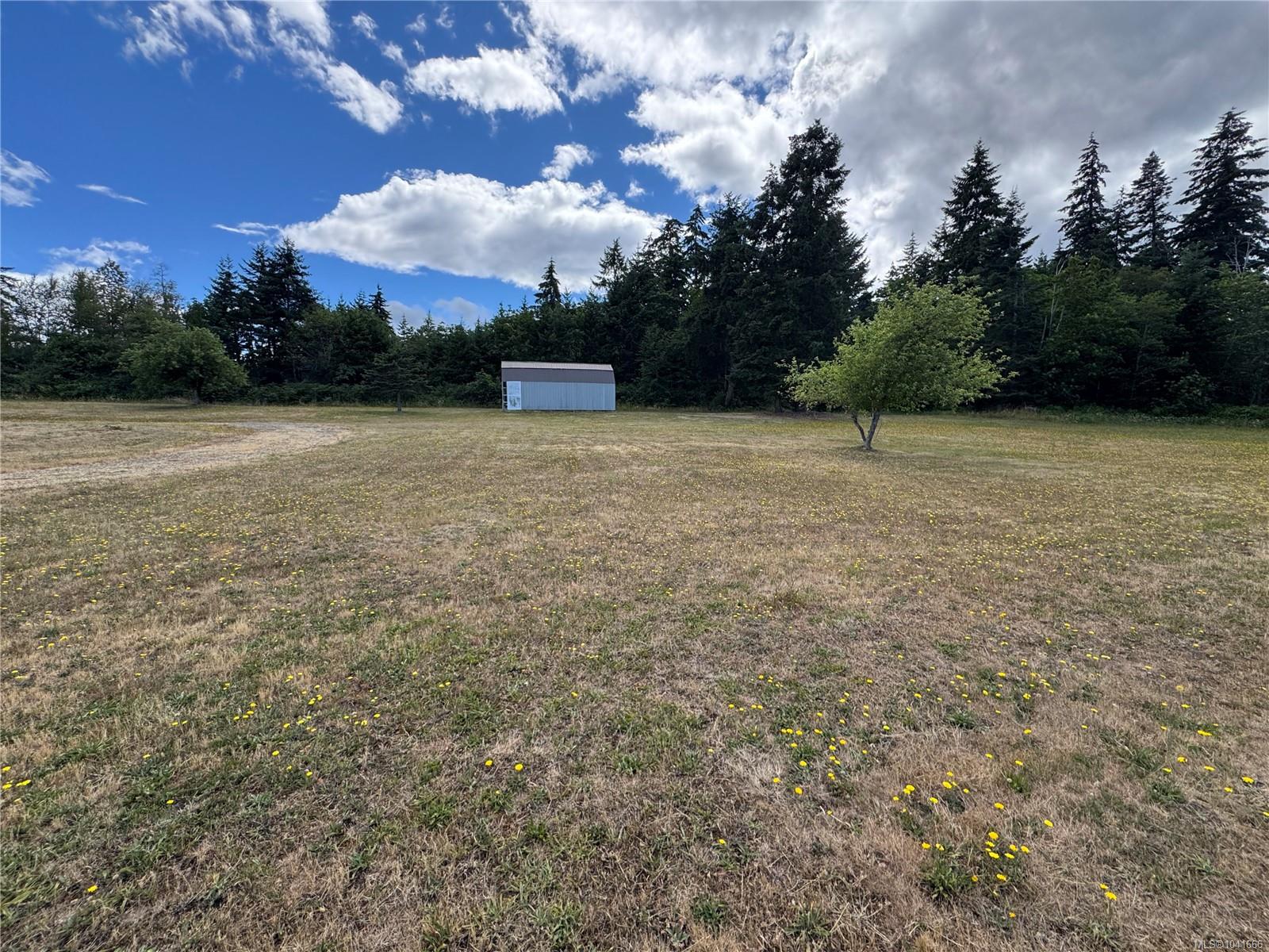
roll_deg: +0.3
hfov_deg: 102.1
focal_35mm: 14
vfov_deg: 85.7
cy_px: 476
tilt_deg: -4.7
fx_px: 513
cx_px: 634
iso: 50
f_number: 2.2
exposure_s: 1/1198
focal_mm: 2.22
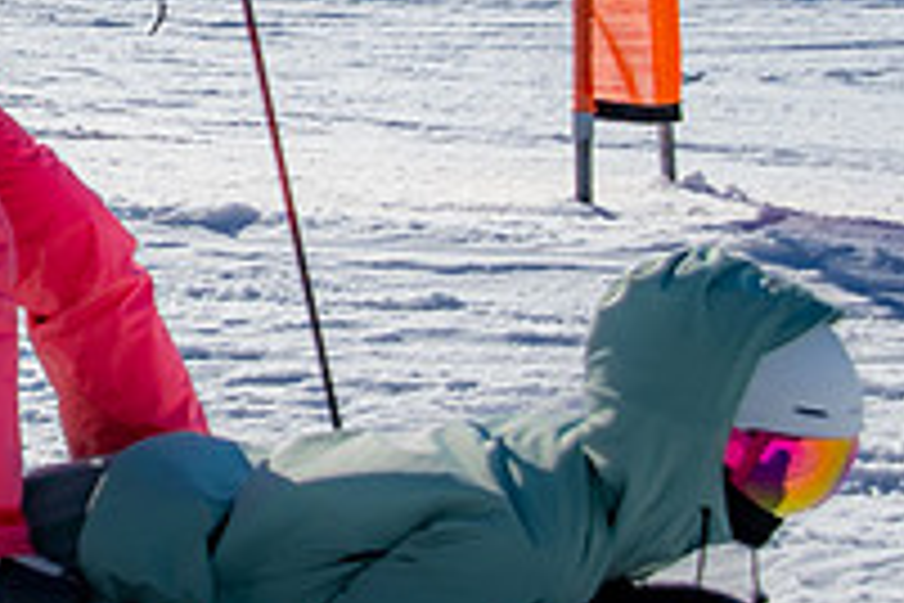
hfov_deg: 11.7
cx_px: -349
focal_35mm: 170
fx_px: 4269
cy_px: -38
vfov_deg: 8.0
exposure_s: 1/500
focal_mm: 33
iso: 250
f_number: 4
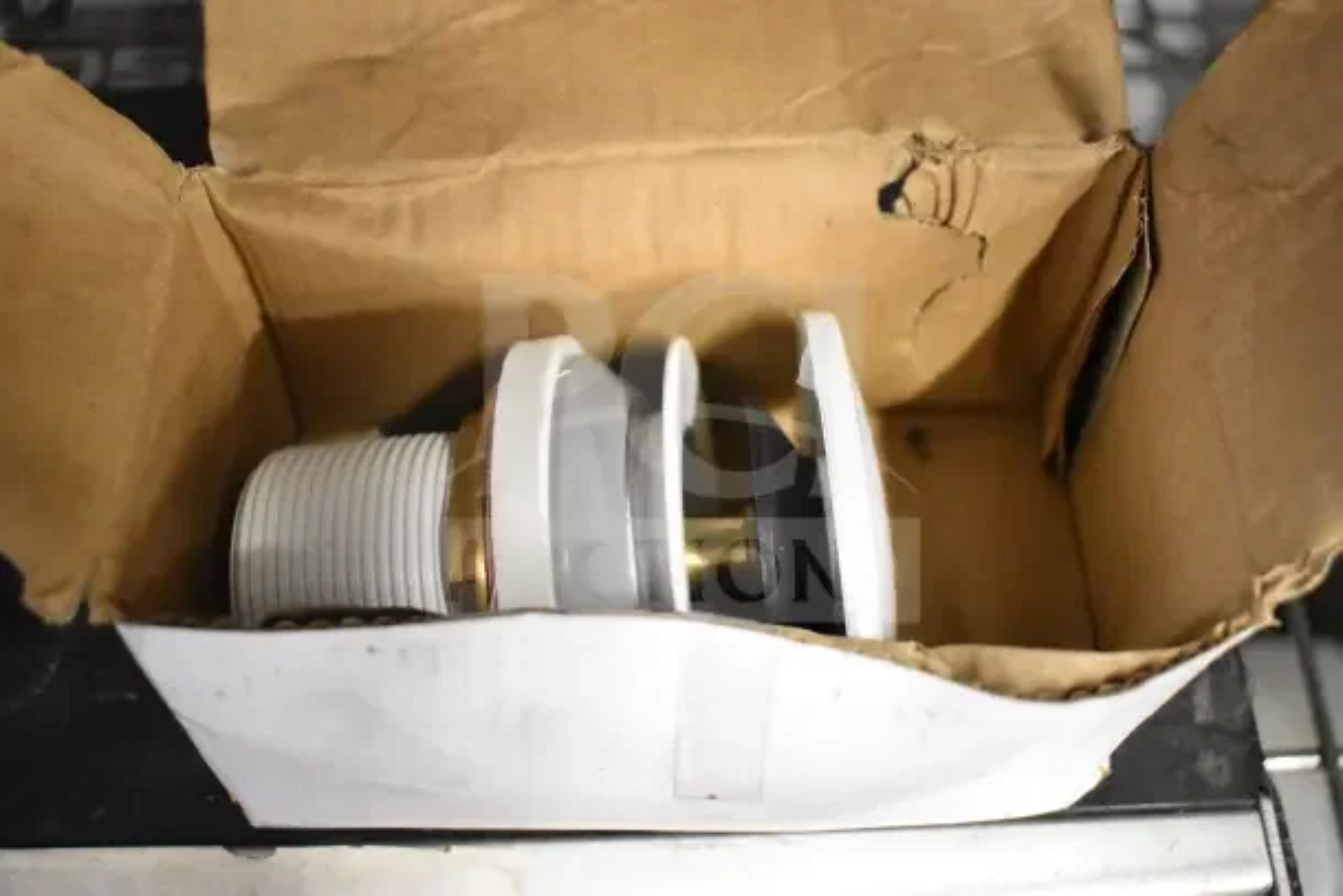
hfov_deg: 49.5
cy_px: 448
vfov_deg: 34.2
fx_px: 1455
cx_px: 672
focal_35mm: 39
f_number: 4
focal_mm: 26
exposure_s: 1/40
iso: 6400
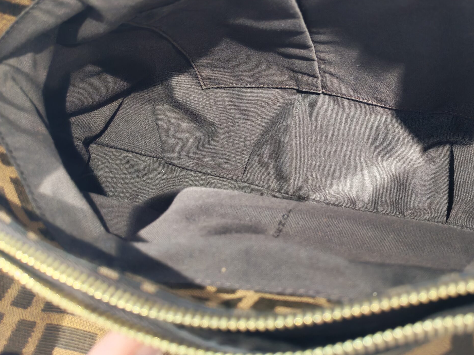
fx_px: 507
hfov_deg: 49.4
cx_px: 309
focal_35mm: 37
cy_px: 115
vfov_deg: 38.2
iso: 1600
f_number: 1.9
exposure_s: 1/50
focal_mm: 6.12
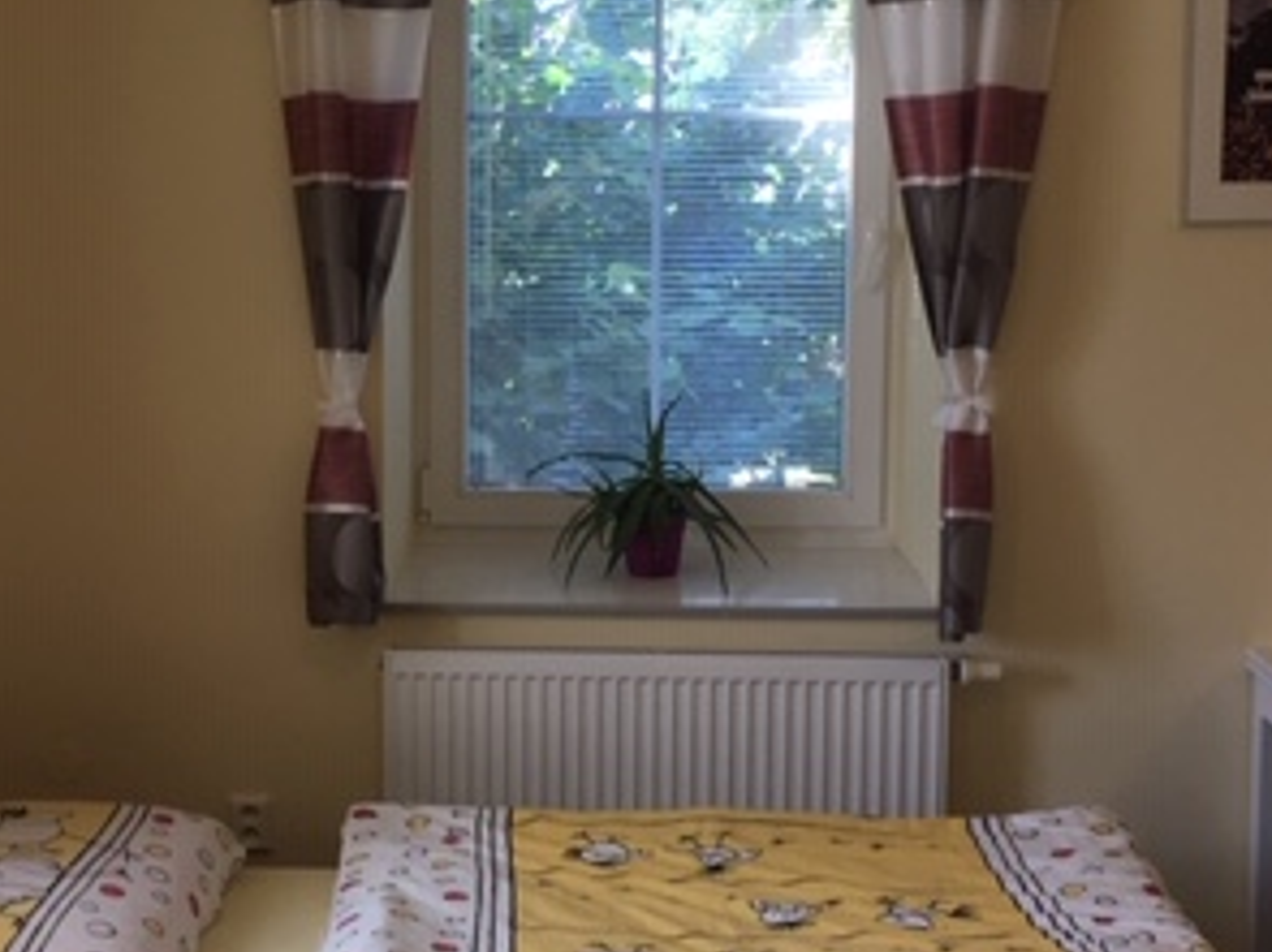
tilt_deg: -8.6
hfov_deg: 30.5
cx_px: 440
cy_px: 474
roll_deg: -0.5
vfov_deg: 23.3
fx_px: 2314
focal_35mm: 63
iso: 32
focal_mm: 4.15
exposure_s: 1/50
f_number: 2.2
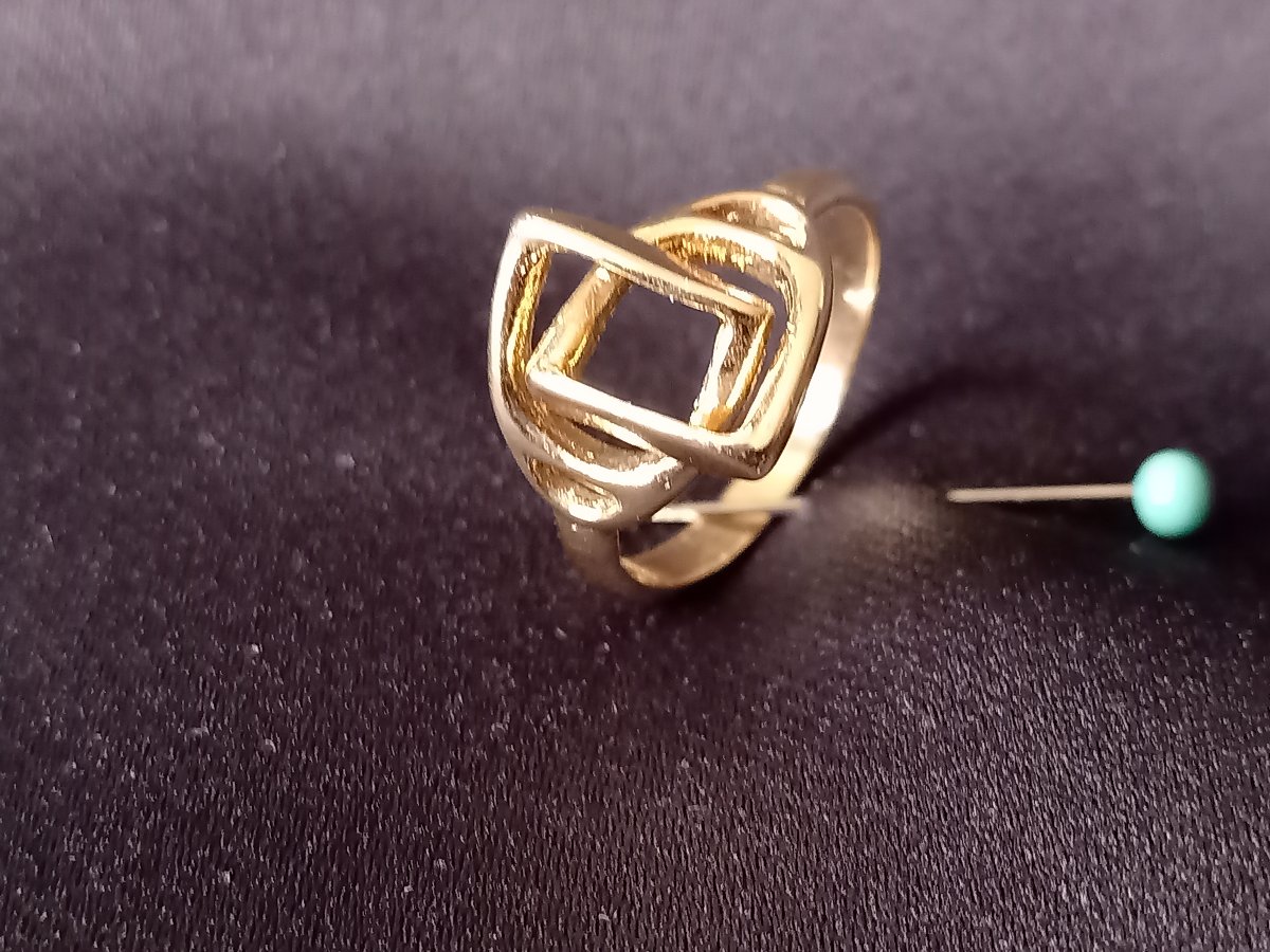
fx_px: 1834
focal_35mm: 50
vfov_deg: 29.1
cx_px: 635
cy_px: 476
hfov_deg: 38.2
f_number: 1.8
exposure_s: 1/20
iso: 1021
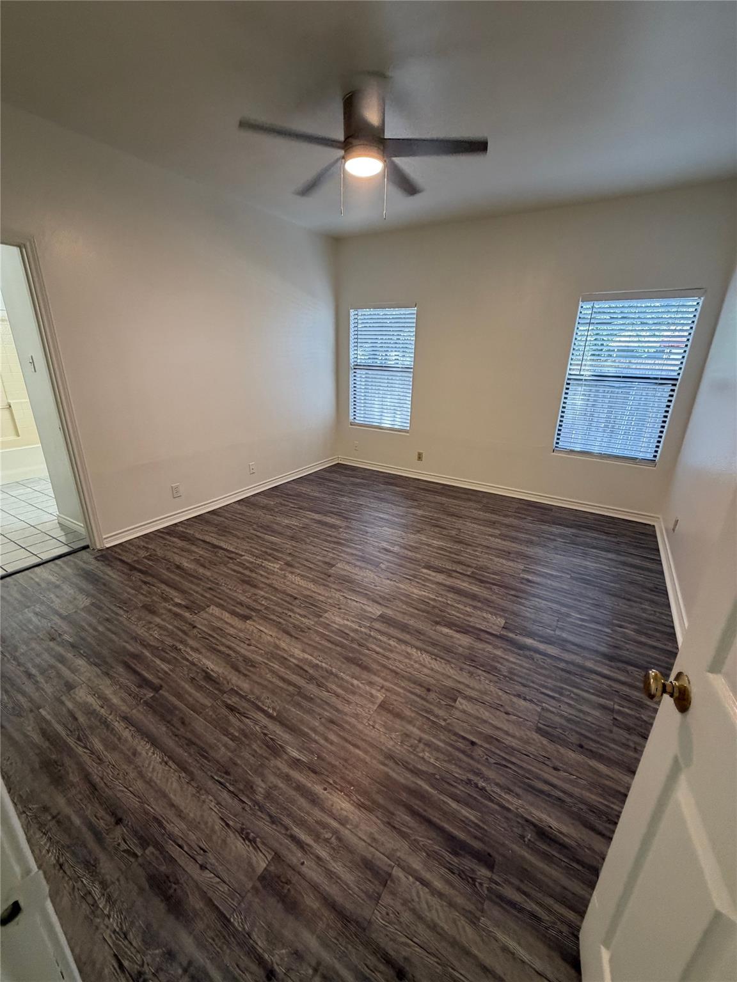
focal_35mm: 14
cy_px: 491
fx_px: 397
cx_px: 368
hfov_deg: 85.7
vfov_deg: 102.1
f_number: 2.2
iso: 250
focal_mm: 2.22
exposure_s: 1/60
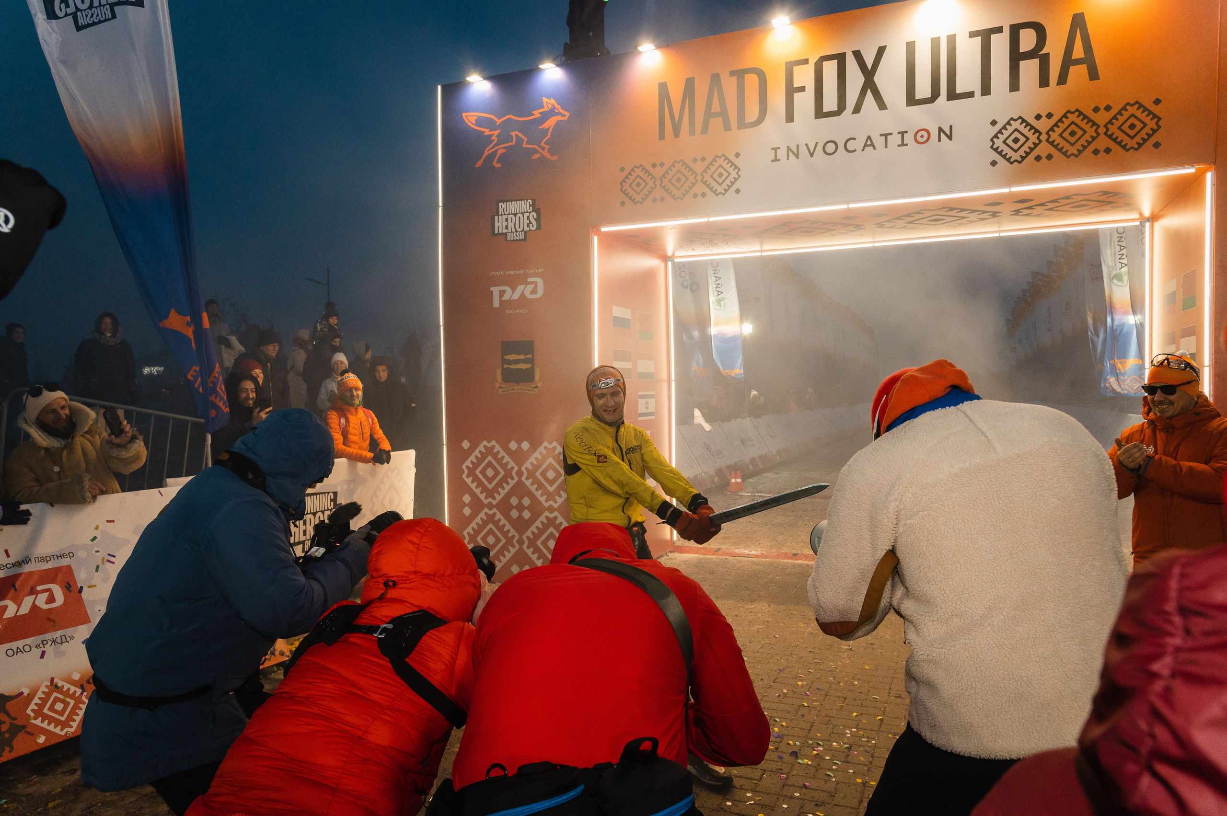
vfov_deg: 53.1
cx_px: 614
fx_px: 817
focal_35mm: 24
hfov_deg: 73.8
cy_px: 408
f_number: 7.1
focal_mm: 24
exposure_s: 1/250
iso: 3200
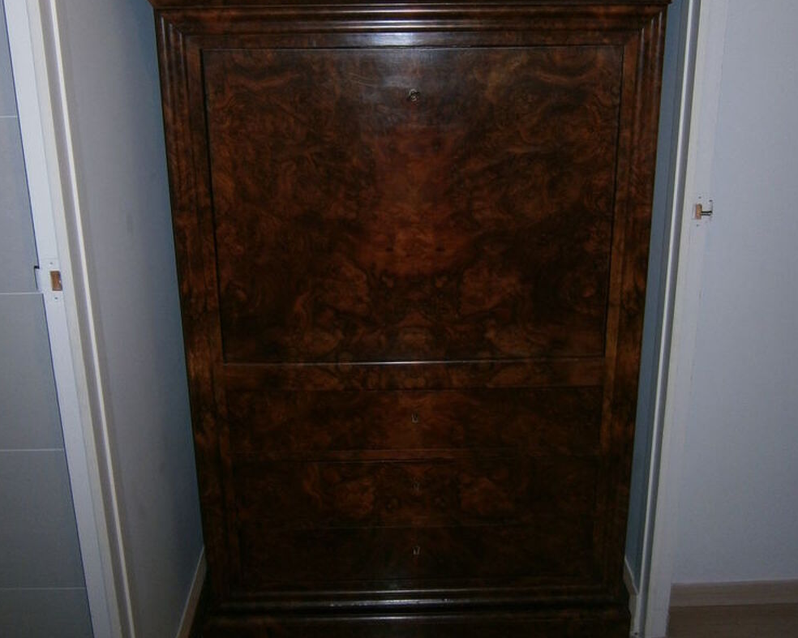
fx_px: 968
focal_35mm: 41
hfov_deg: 44.8
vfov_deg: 36.4
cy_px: 257
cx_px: 401
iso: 125
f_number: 2.9
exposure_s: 1/30
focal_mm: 5.5
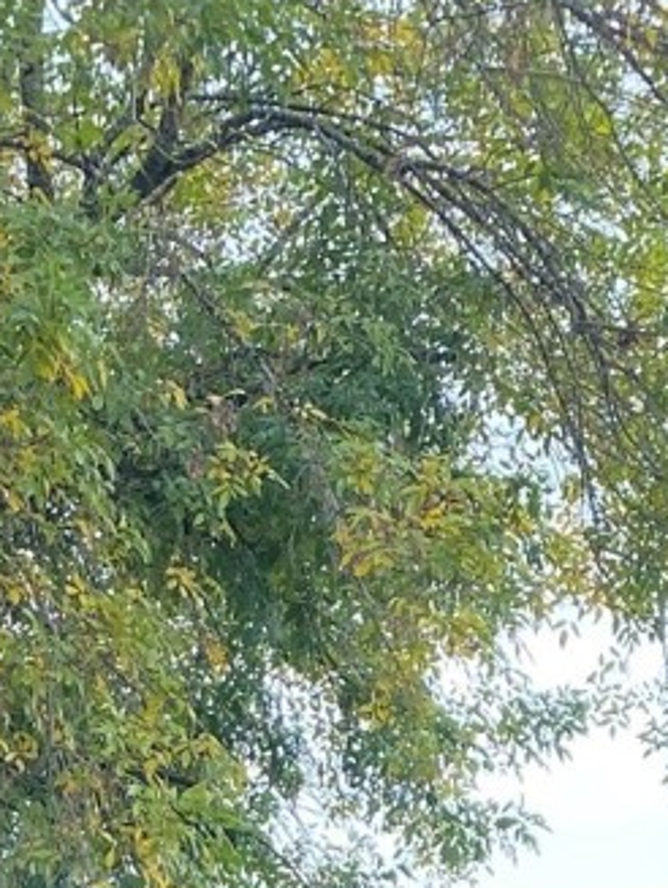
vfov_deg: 13.0
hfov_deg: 12.2
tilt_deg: -2.1
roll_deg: -2.1
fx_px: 3133
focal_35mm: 122
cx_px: 445
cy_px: 2010
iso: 32
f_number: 1.8
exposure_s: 1/180
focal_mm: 4.25
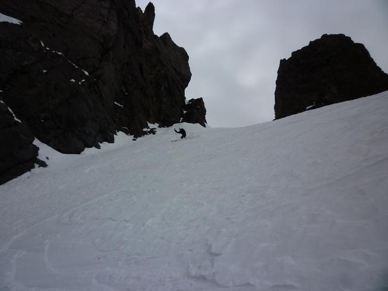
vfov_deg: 48.2
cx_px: 194
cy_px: 146
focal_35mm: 29
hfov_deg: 61.7
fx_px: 325
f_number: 7.1
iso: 80
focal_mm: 5.2
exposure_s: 1/800
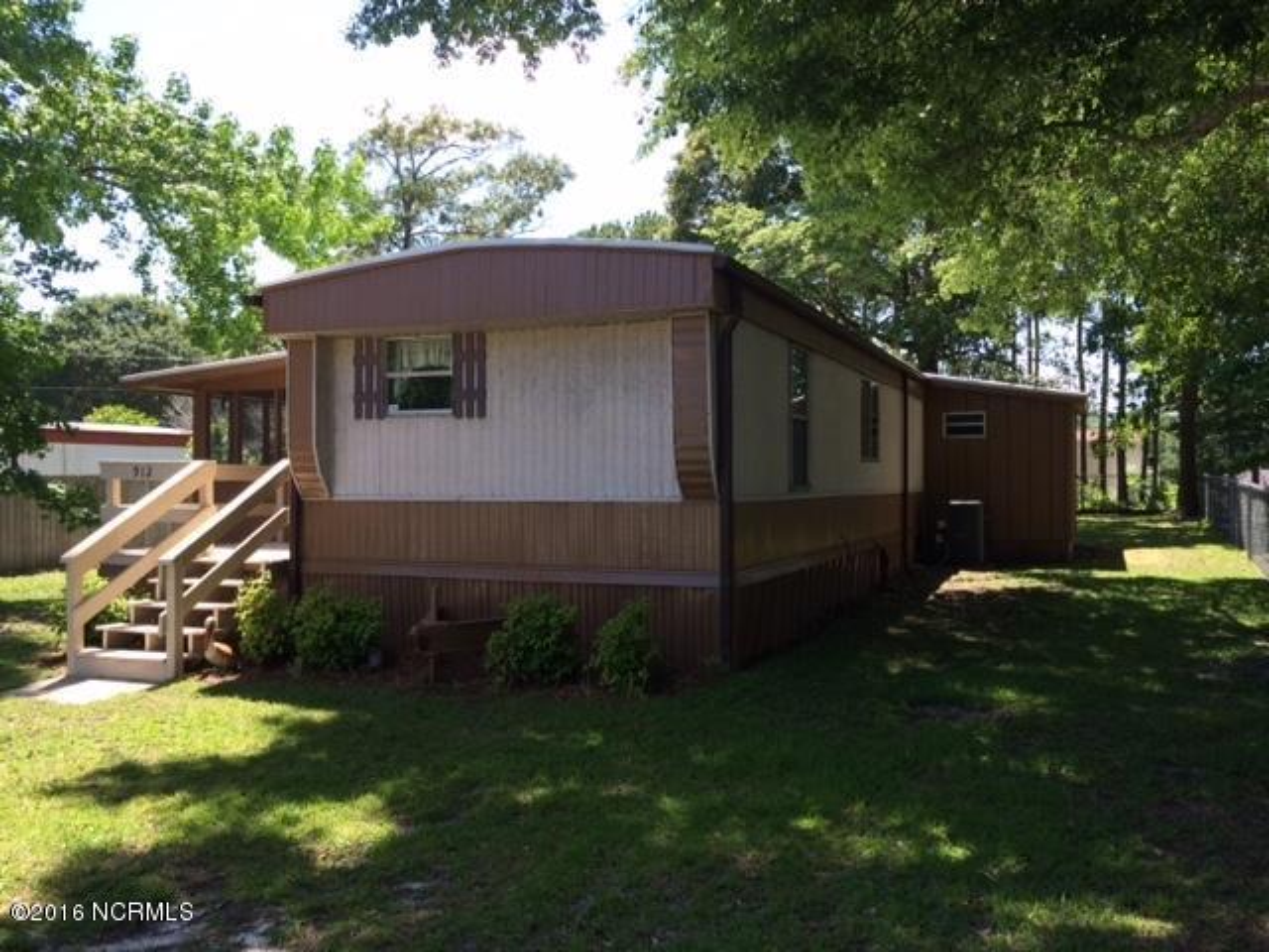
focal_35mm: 29
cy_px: 476
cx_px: 634
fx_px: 1063
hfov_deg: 61.7
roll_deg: -0.7
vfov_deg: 48.2
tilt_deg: -0.3
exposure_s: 1/641
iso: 32
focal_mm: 4.15
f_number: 2.2
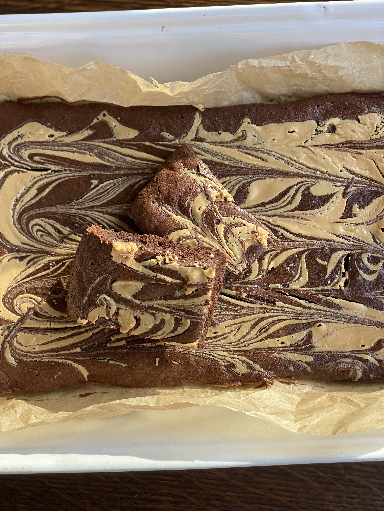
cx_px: 192
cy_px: 256
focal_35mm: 52
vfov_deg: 36.8
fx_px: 769
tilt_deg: -83.8
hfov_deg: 28.0
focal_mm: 6
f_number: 2
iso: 25
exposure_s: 1/122
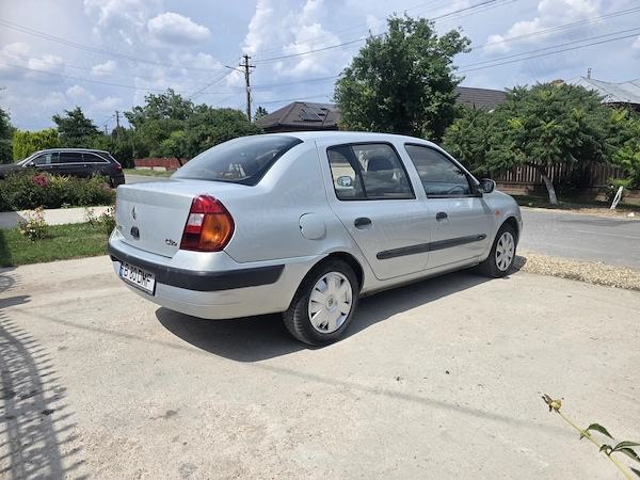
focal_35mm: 23
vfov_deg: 58.9
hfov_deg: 73.9
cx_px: 320
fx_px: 425
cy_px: 240
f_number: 1.7
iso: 80
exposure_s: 1/7944
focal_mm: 6.3
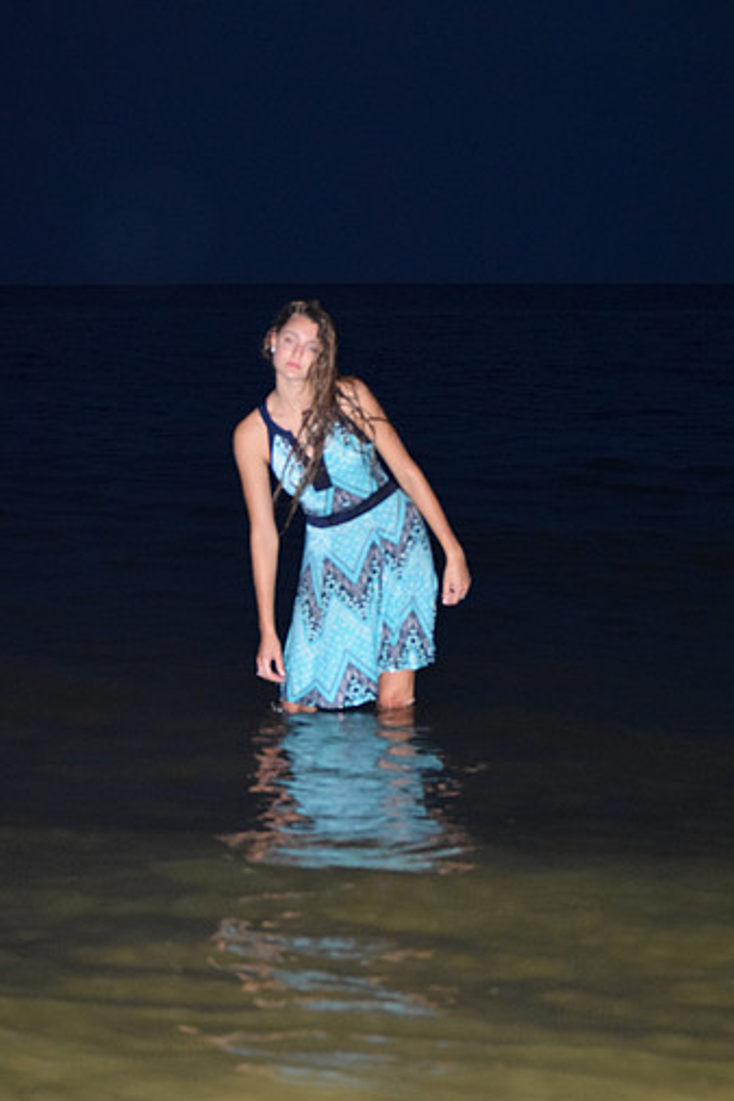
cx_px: 398
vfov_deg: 19.8
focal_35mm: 103
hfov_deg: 13.3
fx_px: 3150
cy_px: 595
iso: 3200
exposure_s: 1/60
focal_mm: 60
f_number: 4
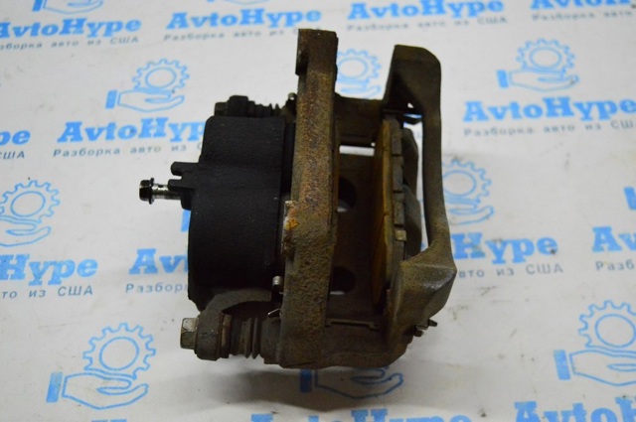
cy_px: 211
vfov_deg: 25.7
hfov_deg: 37.9
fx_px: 926
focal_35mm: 52
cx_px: 318
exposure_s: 1/800
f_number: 4.5
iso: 6400
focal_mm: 35
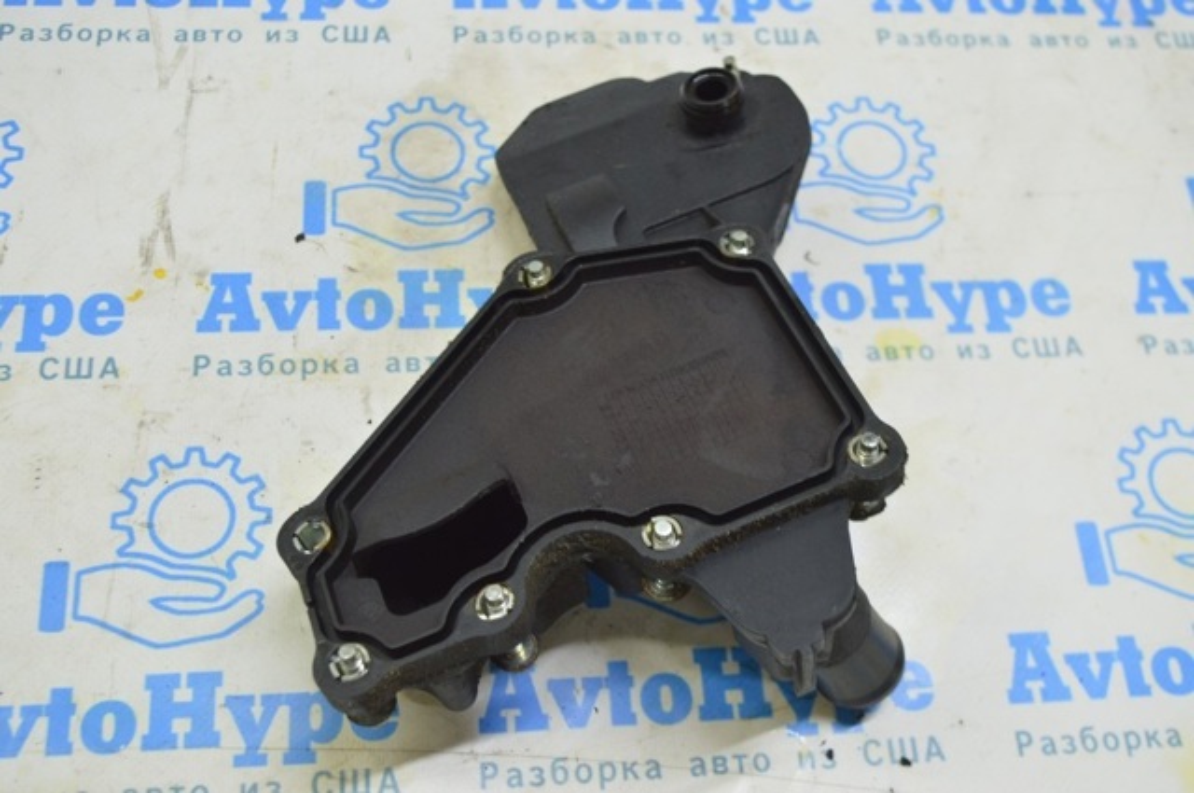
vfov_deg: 30.8
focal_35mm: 44
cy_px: 396
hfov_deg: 45.0
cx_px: 597
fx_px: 1441
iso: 400
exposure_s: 1/20
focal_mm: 29
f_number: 5.6
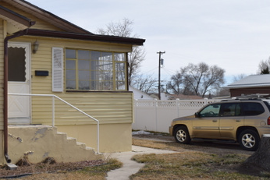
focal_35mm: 50
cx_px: 54
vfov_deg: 27.0
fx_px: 375
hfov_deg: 38.1
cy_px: 79
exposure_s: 1/200
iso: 100
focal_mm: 18
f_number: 10
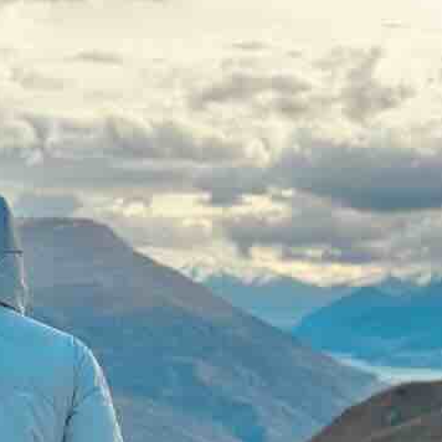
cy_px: 436
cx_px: 235
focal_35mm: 143
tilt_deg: -3.3
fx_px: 2066
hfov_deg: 12.2
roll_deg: -0.4
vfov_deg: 12.1
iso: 80
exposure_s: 1/1041
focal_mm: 6.86
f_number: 1.78
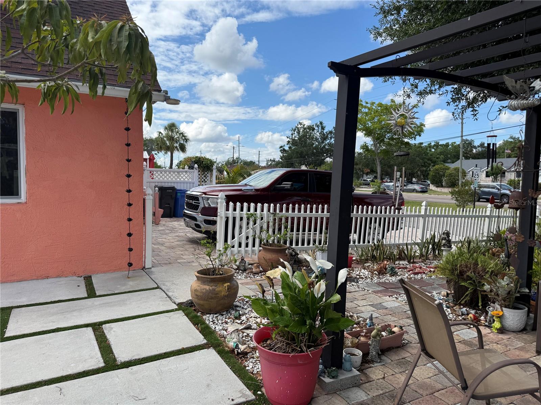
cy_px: 202
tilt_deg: -3.6
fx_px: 375
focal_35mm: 24
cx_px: 270
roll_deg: -0.9
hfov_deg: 71.6
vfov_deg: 56.8
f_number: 1.78
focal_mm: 6.76
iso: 80
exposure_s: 1/3759
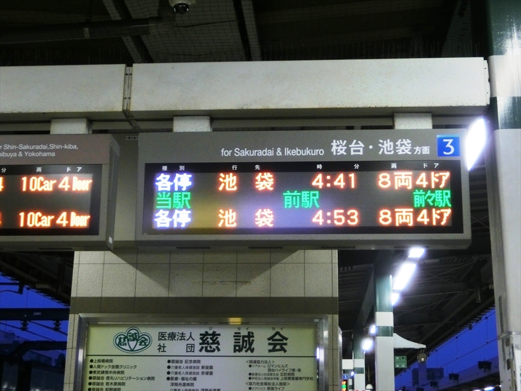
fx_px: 753
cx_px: 260
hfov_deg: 38.2
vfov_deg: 29.1
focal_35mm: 50
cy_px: 196
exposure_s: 1/30
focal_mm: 9.16
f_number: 4.3
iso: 250
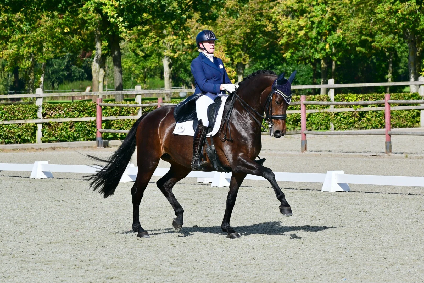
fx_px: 2650
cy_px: 142
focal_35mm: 225
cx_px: 212
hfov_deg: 9.1
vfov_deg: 6.1
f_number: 9
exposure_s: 1/800
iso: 250
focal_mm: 150
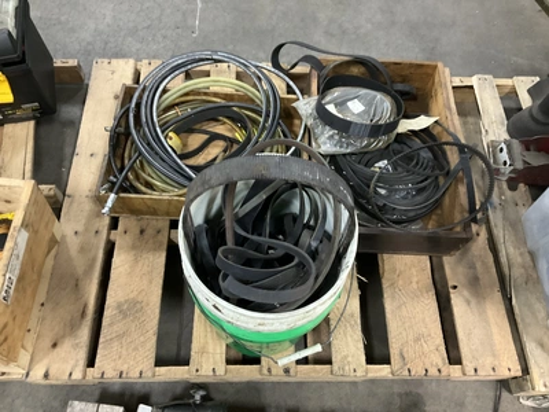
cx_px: 274
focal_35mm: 29
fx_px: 460
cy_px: 206
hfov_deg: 61.7
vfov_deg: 48.2
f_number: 1.8
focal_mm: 3
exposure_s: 1/40
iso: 250
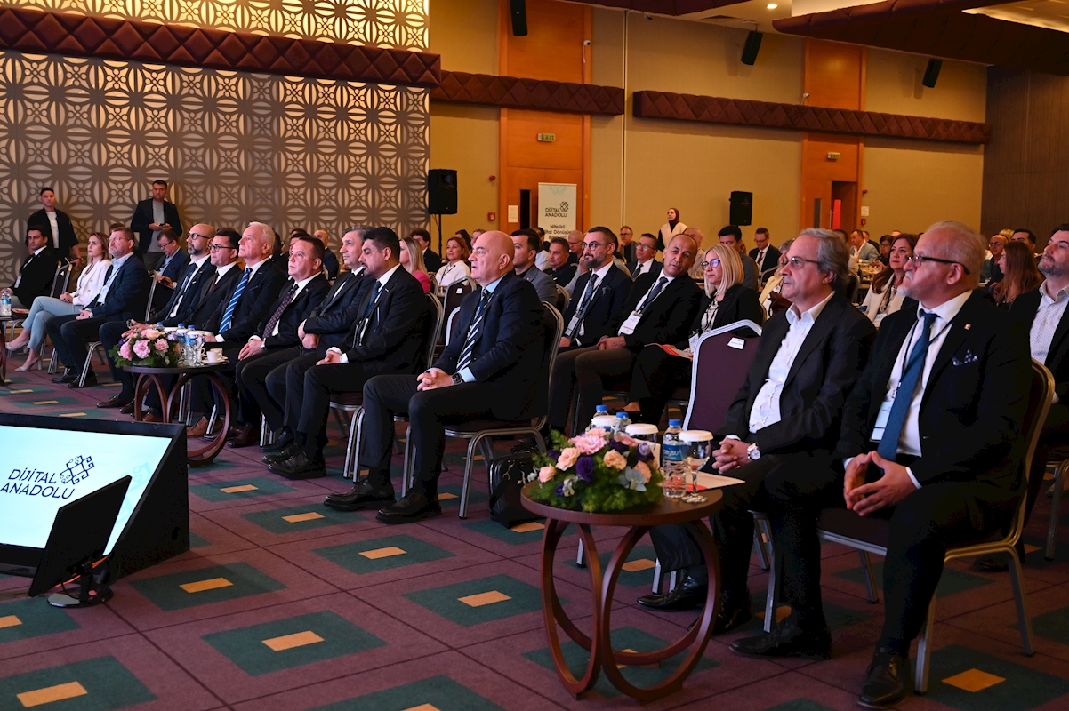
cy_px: 356
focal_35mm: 38
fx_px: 1128
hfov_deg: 50.7
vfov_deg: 35.0
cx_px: 534
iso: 2200
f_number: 4
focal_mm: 38
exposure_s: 1/60
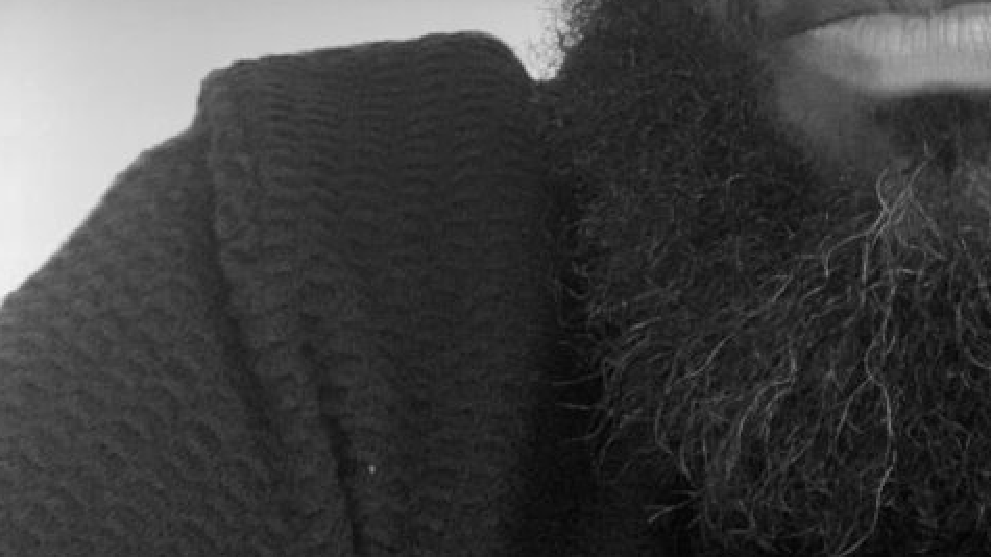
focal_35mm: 88
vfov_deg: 13.2
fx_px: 2312
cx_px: 910
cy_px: -181
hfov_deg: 23.5
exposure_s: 1/30
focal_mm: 2.87
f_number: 2.2
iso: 320
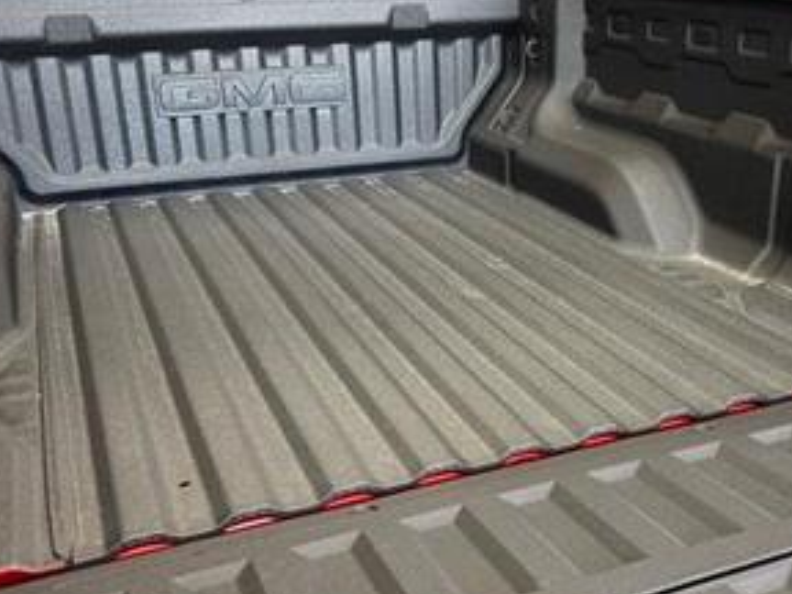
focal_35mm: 42
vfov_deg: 34.3
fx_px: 961
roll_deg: +1.2
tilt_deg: -24.2
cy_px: 319
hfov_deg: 44.3
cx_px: 517
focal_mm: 6.76
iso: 160
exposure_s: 1/60
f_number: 1.78
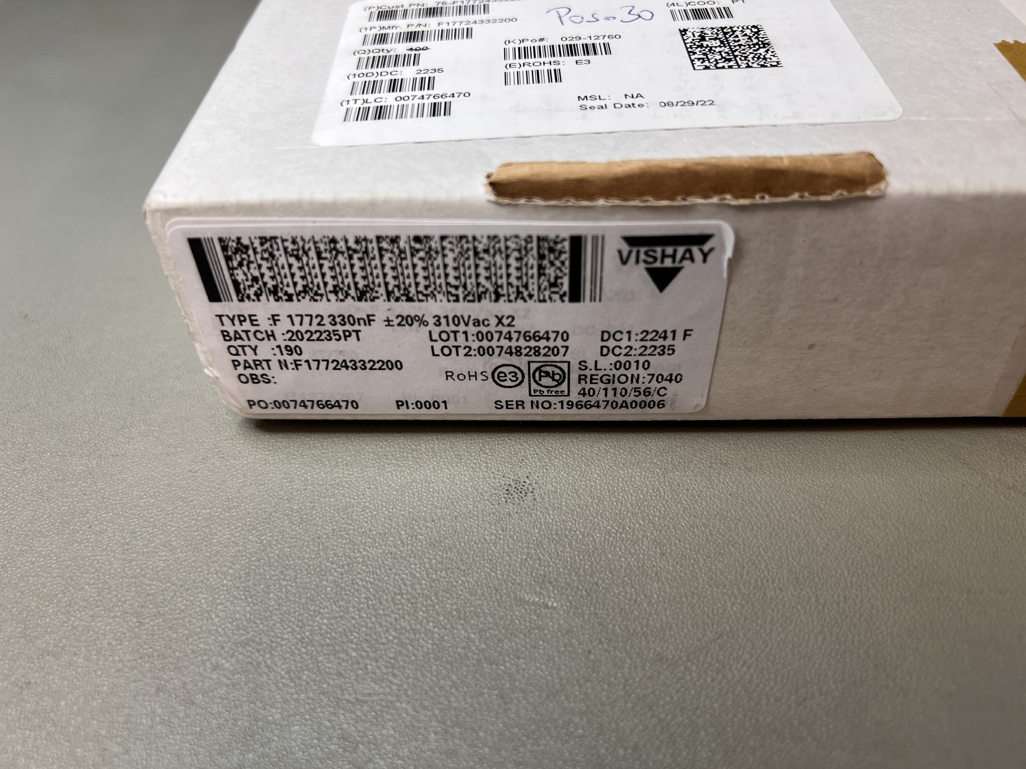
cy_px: 384
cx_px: 513
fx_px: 771
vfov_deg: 53.1
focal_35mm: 26
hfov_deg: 67.3
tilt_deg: -48.1
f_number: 1.5
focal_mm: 5.7
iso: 40
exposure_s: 1/100
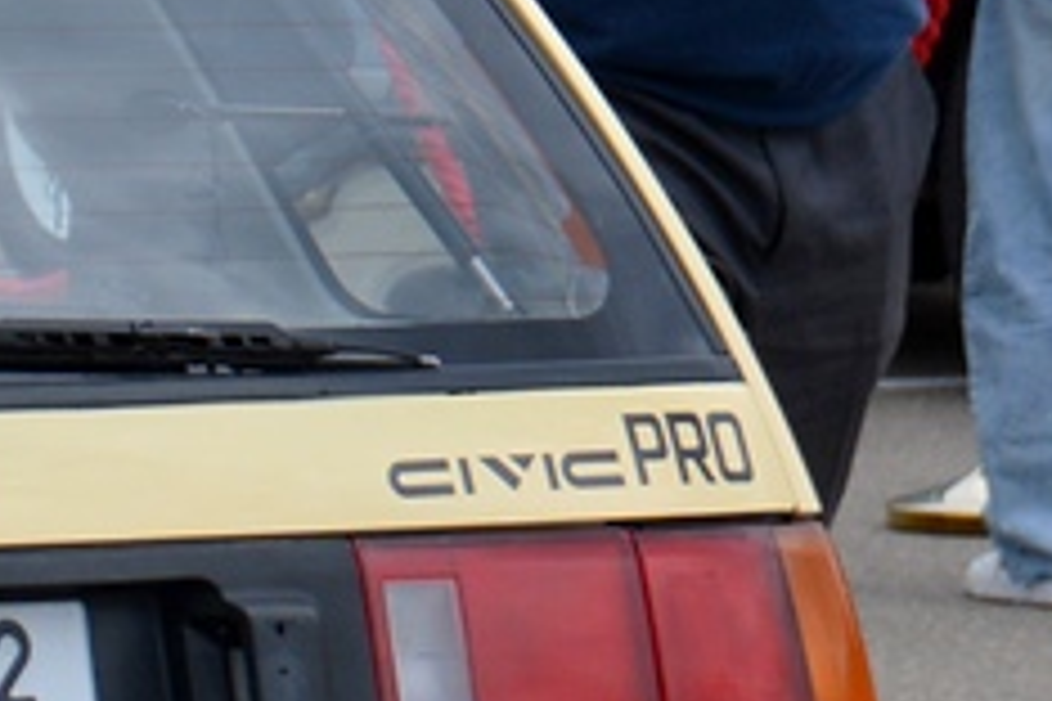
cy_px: 306
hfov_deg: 4.3
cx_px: -1164
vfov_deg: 2.9
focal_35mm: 476
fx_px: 13909
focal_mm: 62
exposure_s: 1/1600
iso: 400
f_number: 5.6
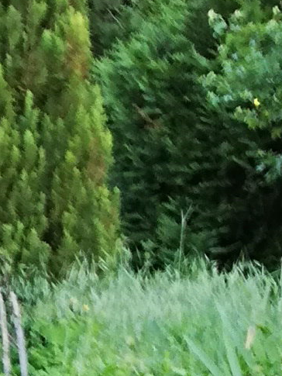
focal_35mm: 175
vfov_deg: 10.7
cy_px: 646
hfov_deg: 7.9
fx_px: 1900
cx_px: -370
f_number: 2.2
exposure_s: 1/50
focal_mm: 3.81
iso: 64
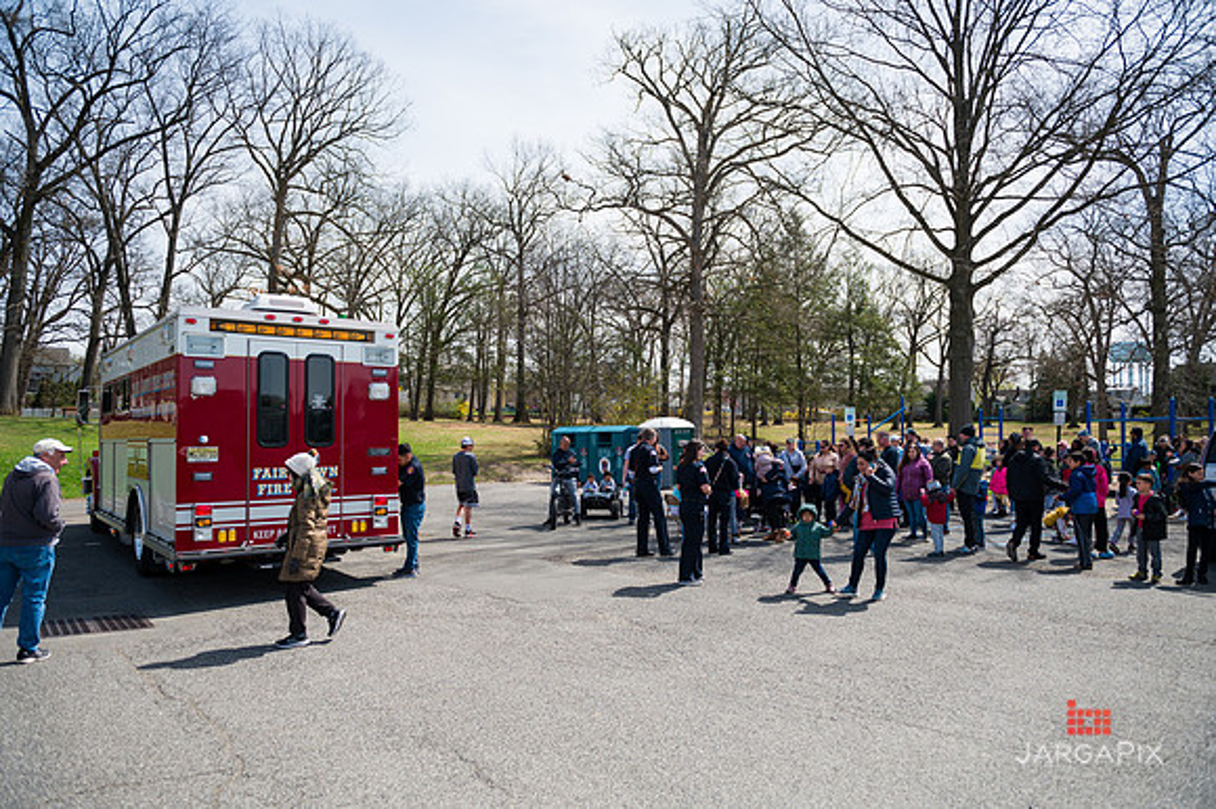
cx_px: 608
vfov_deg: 53.1
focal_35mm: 24
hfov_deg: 73.8
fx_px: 810
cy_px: 404
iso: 200
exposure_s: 1/3200
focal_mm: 24
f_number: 4
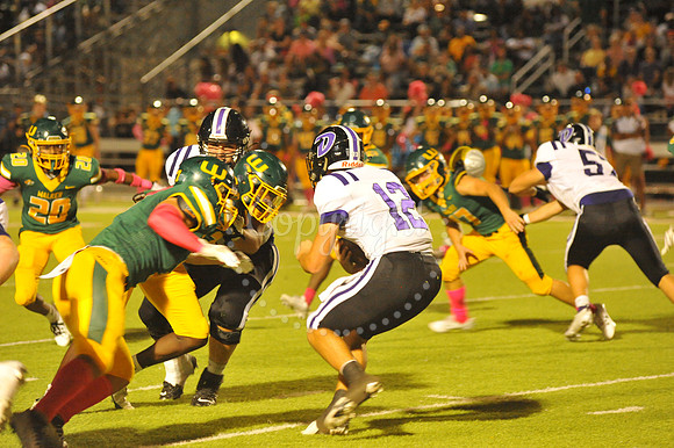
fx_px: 3742
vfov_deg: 6.9
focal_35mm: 200
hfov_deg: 10.3
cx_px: 337
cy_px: 224
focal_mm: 200
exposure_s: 1/200
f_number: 5
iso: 6400
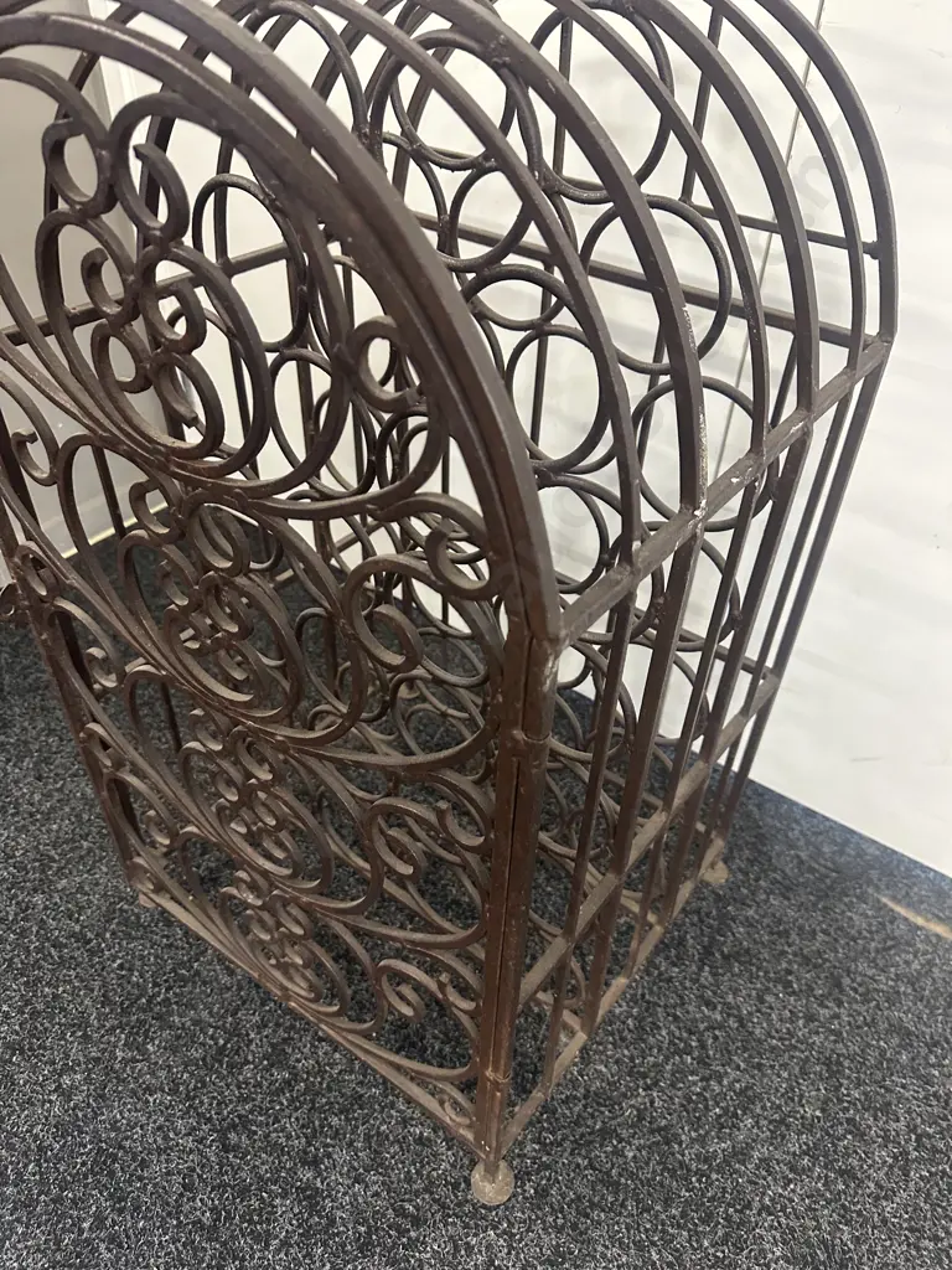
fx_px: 880
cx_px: 476
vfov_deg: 71.6
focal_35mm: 24
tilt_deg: -40.3
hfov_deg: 56.8
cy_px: 635
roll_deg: -1.2
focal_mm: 6.86
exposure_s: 1/50
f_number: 1.78
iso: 500
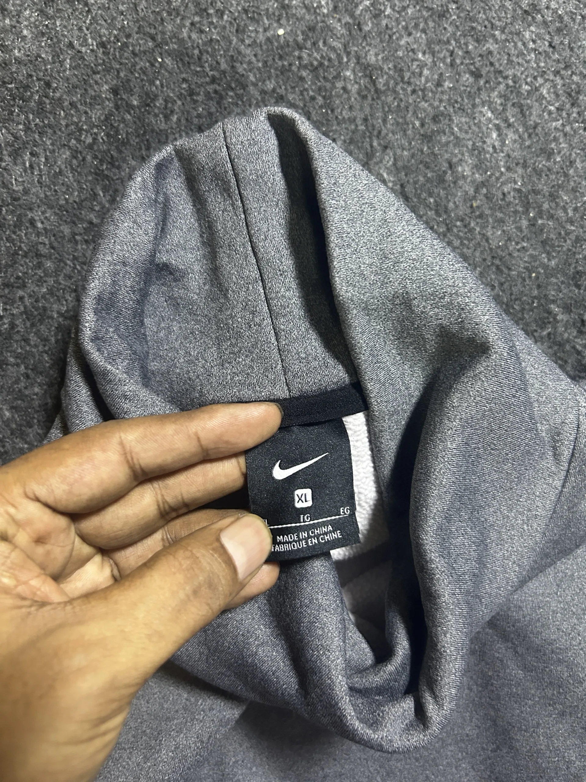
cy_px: 391
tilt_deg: -62.5
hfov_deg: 53.1
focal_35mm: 26
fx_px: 587
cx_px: 293
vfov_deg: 67.3
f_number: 1.5
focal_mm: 5.7
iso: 500
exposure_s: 1/50
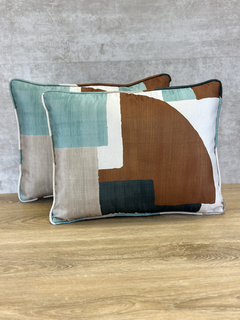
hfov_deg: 30.3
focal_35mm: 48
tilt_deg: -15.7
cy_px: 160
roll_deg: +1.9
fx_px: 444
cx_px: 120
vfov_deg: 39.7
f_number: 1.78
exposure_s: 1/120
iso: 100
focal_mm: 6.86
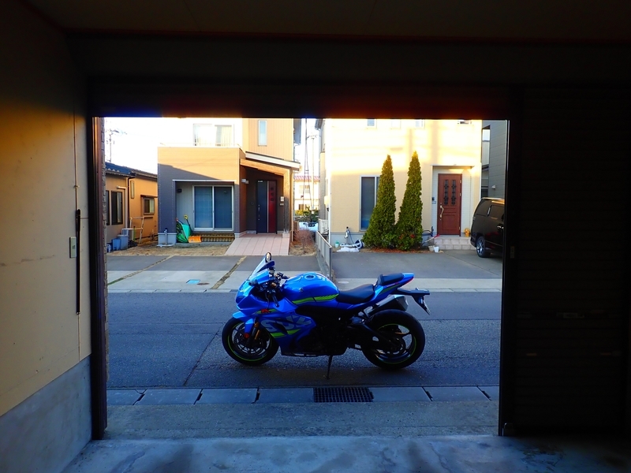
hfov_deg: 69.4
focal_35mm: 25
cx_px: 316
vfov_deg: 54.9
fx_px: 456
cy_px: 236
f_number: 2.8
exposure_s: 1/125
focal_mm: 4.5
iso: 100
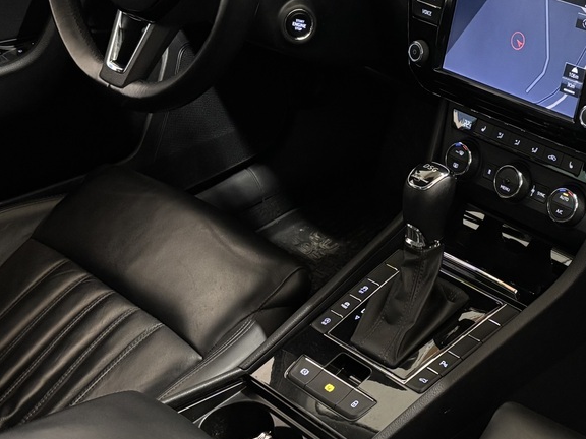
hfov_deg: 29.1
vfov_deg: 22.5
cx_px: 471
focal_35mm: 65
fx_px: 1100
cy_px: 271
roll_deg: +3.8
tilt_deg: -36.0
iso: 1000
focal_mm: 5.96
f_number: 1.6
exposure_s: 1/28
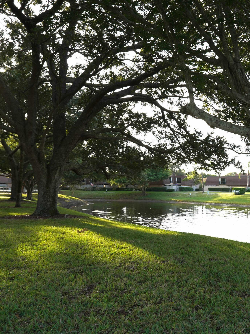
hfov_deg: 34.5
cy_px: 176
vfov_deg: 49.0
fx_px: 366
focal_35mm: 38
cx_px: 247
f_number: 9
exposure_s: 1/30
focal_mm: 24
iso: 100
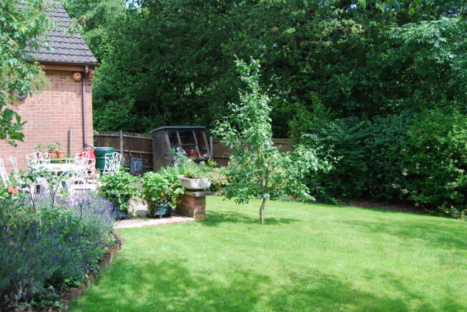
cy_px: 156
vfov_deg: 40.1
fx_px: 429
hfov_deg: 57.2
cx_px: 234
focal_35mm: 33
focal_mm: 22
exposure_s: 1/125
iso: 140
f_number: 5.6
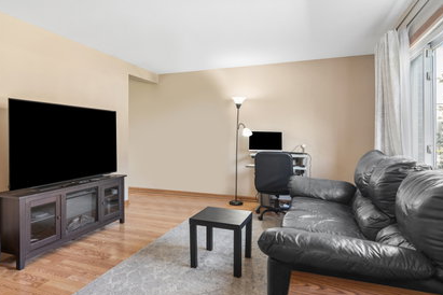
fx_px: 258
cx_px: 199
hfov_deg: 81.0
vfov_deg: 59.4
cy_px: 137
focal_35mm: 21
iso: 200
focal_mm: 12
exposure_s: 1/5
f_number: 8
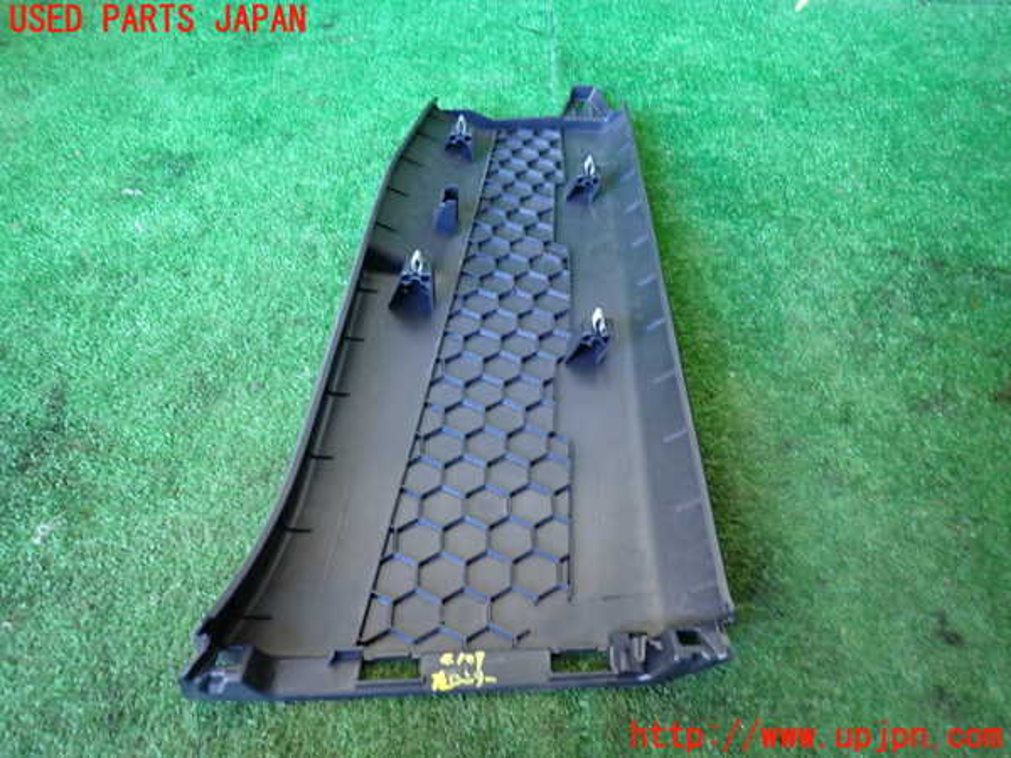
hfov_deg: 69.4
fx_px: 730
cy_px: 379
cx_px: 506
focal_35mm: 25
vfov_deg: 54.9
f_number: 2
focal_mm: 4.5
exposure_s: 1/30
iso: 320
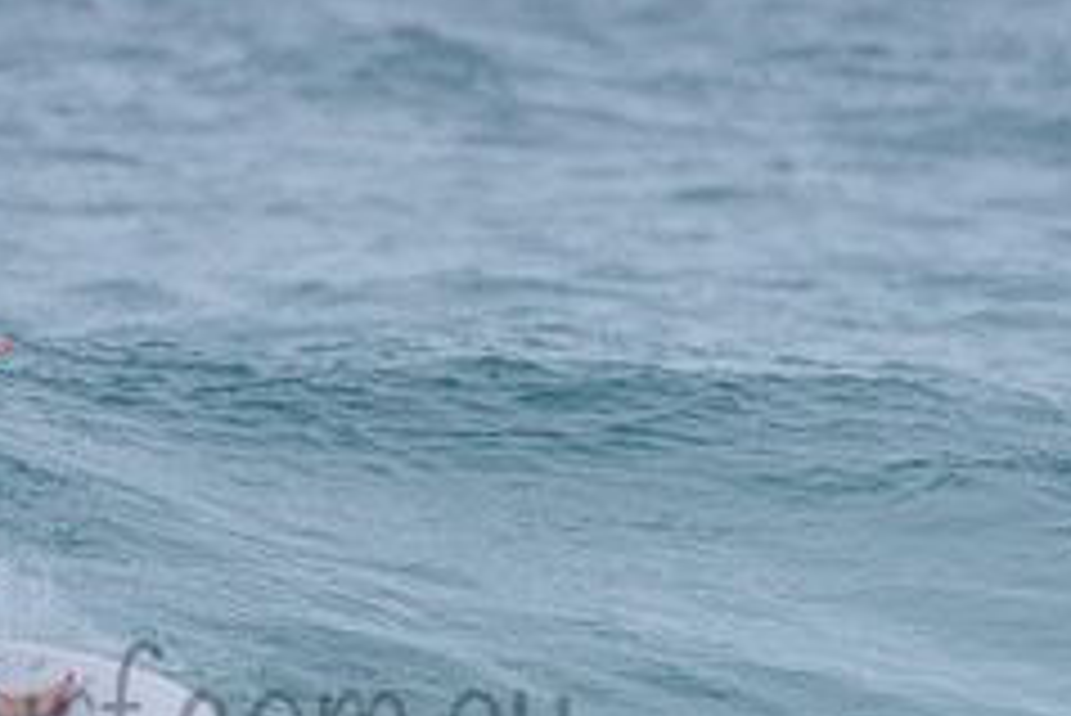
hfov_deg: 1.4
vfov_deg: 0.9
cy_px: 479
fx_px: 44442
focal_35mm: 1493
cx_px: 98
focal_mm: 500
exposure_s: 1/1250
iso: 560
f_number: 5.6
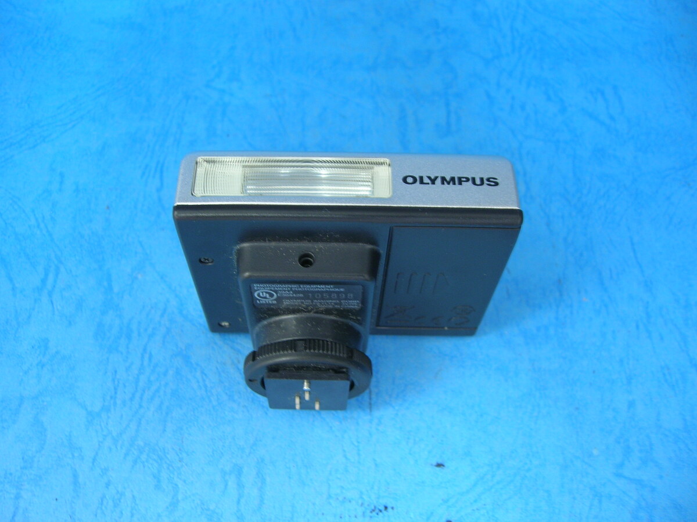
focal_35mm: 34
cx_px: 348
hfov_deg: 54.0
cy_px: 261
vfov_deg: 41.8
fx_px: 685
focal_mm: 5.7
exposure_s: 1/4.7
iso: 50
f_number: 2.9
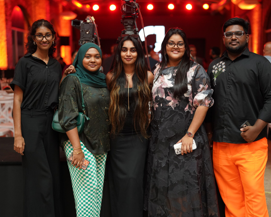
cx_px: 147
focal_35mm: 57
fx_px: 457
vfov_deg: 26.7
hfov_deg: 33.0
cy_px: 107
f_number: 1.8
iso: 1250
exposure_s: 1/160
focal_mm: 50
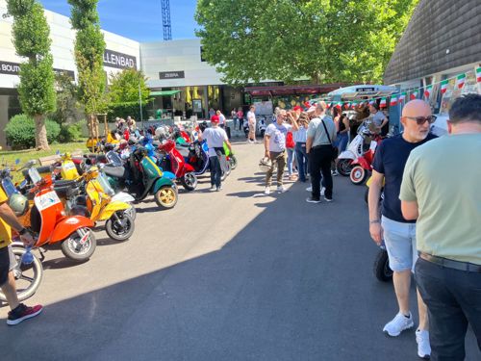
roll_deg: +2.0
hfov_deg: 63.4
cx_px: 240
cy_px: 180
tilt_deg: -8.5
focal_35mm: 28
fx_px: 389
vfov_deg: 49.7
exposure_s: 1/522
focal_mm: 3.99
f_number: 1.8
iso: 32
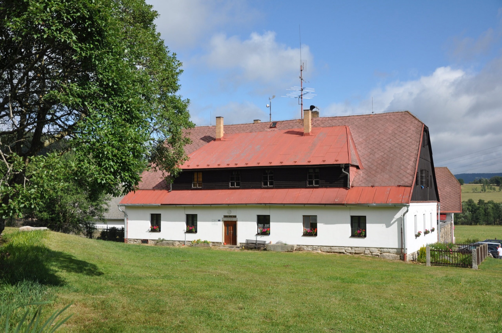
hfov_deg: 49.6
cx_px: 251
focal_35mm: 39
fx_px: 543
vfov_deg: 34.1
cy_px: 166
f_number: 4.5
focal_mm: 26
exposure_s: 1/1600
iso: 200
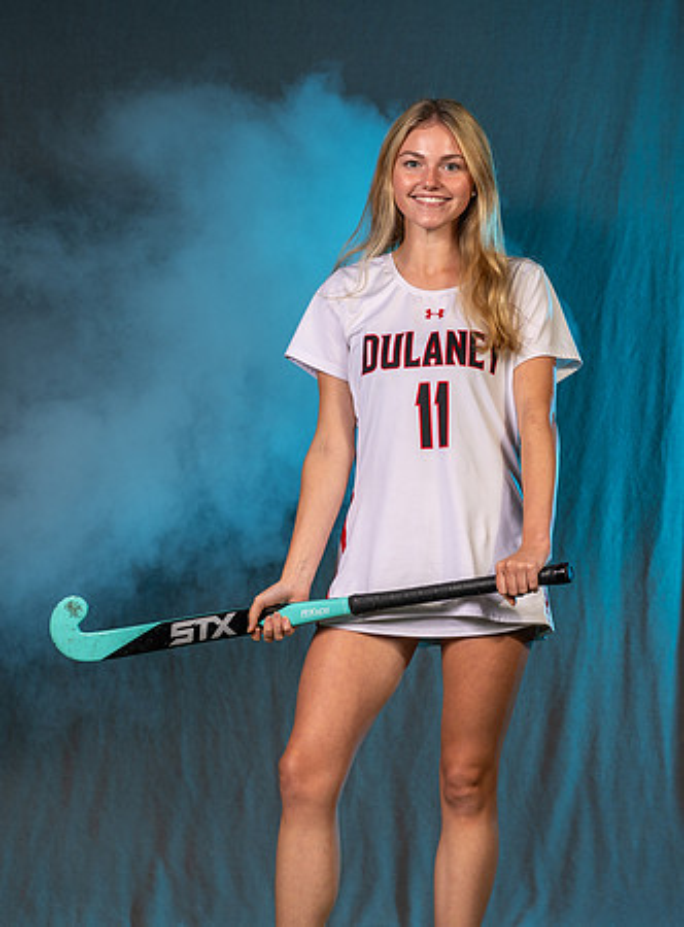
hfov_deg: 10.7
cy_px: 433
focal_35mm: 136
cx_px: 495
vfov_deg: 14.5
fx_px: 3633
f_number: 5.6
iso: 80
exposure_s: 1/200
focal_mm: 74
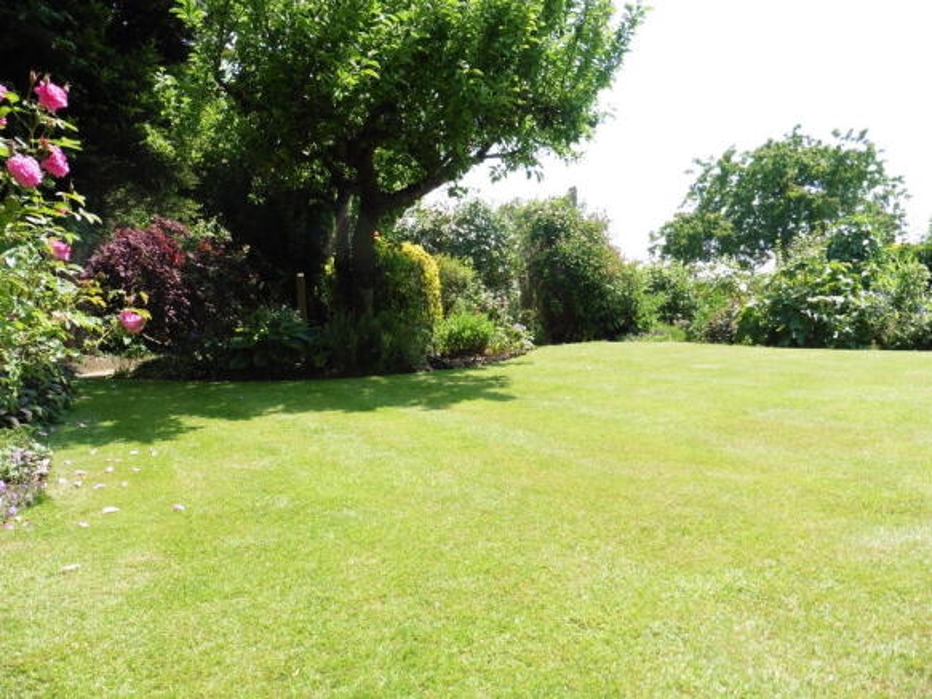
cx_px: 466
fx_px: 646
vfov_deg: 56.8
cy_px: 350
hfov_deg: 71.6
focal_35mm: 24
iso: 160
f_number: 3.3
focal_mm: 4.3
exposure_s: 1/640
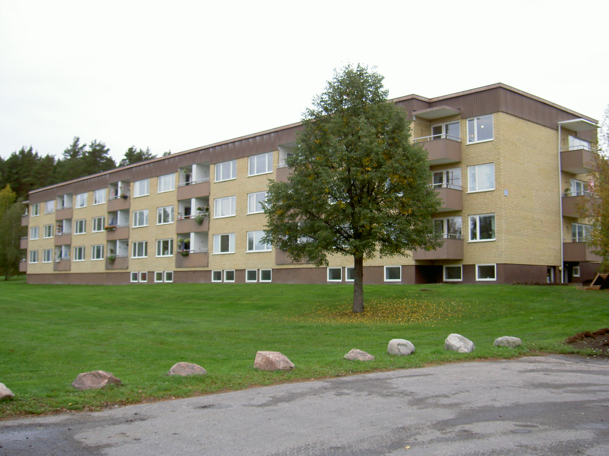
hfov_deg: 47.9
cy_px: 228
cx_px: 304
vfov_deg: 36.8
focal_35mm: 39
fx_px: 686
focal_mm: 8
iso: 100
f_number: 2.8
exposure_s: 1/200
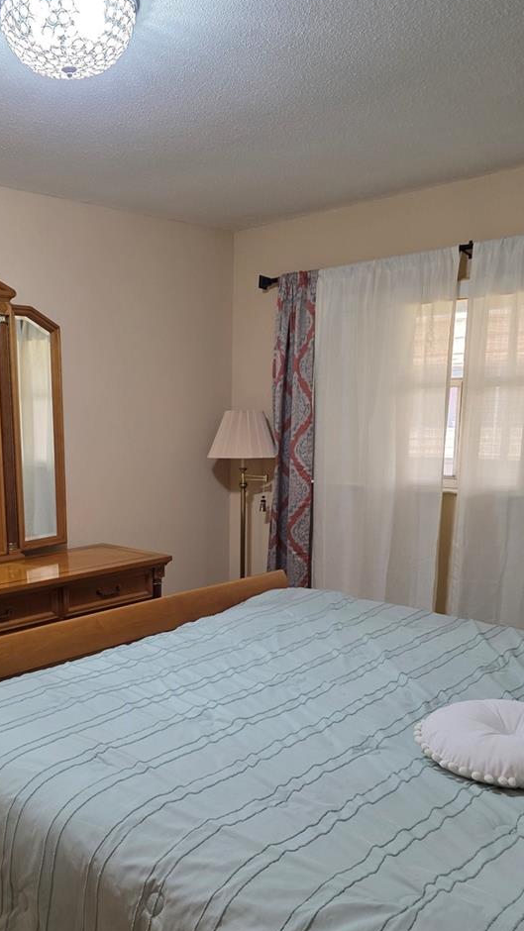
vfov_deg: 60.4
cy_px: 564
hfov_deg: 35.7
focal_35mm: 32
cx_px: 122
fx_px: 790
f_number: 1.7
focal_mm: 6.3
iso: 400
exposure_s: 1/120
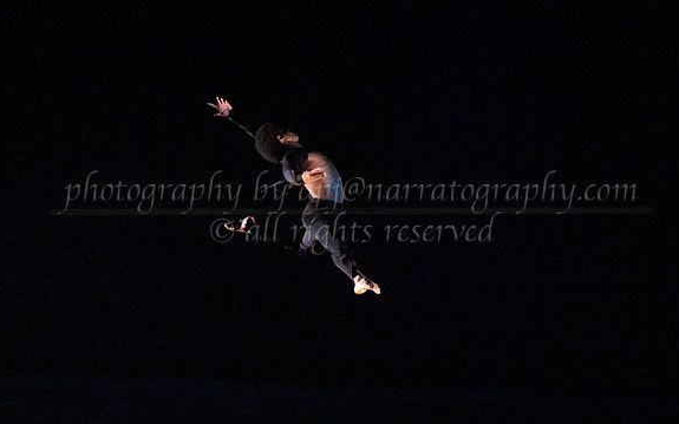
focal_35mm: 130
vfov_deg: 10.1
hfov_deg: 16.1
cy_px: 220
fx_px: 2405
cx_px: 304
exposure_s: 1/500
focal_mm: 105
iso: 5000
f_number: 3.5
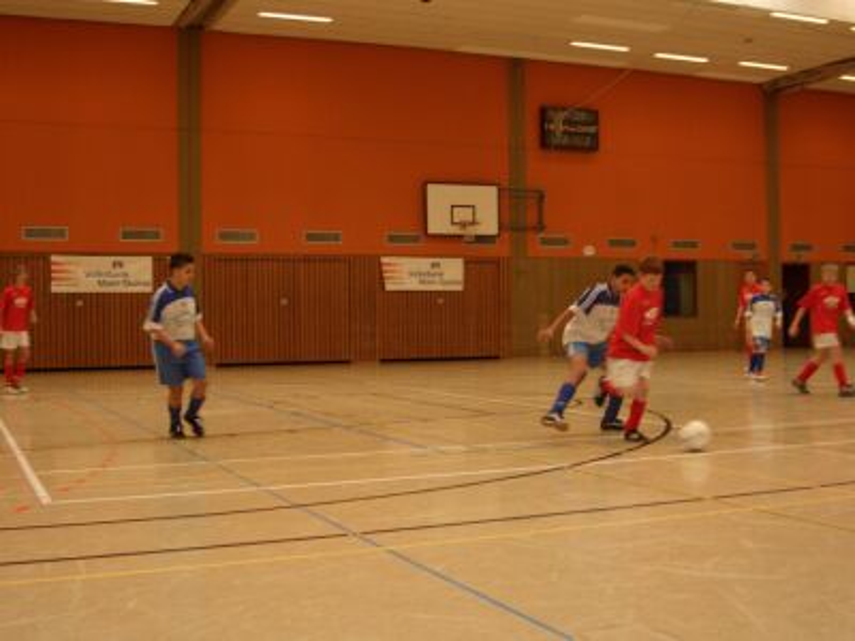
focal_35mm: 44
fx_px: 1087
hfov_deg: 42.9
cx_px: 428
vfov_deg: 32.9
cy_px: 320
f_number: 3
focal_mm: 9.2
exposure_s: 1/60
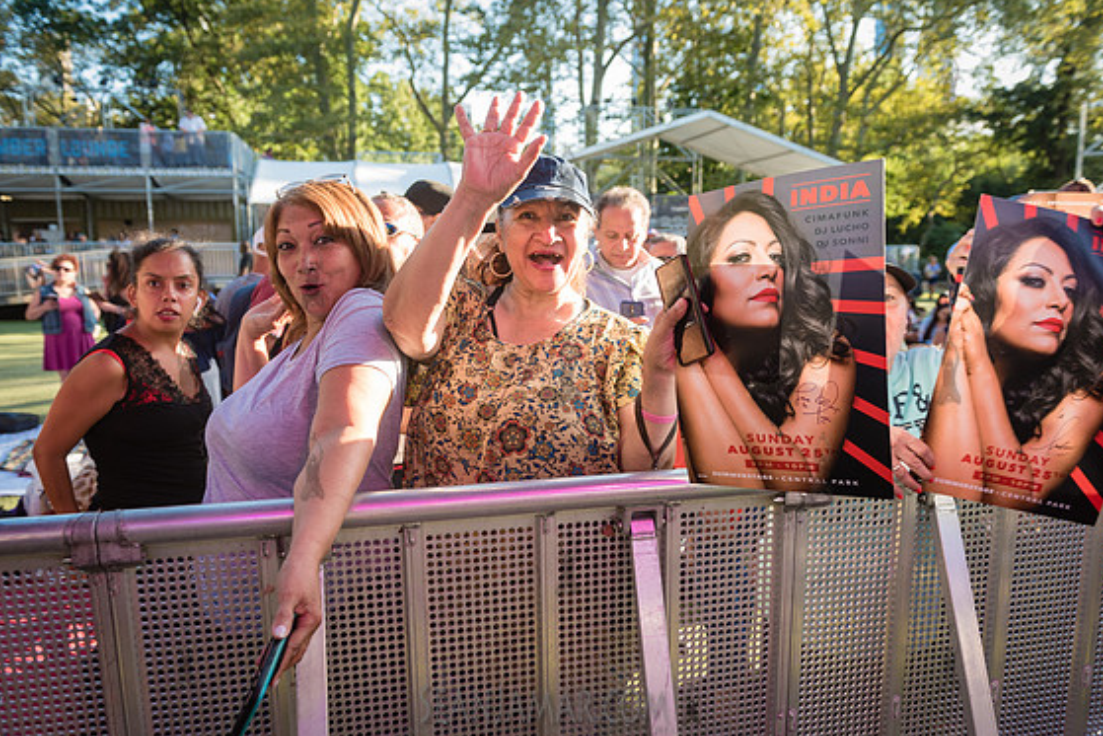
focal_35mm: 27
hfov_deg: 67.4
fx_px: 827
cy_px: 370
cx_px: 566
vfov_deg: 48.0
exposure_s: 1/200
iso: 200
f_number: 4
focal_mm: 26
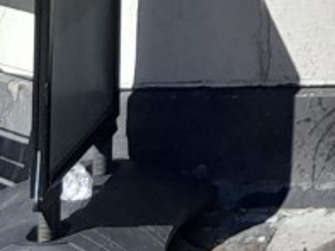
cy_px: -451
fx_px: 1840
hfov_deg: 9.6
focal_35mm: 190
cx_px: 714
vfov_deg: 7.1
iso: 40
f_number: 1.8
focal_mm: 3.98
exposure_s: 1/786
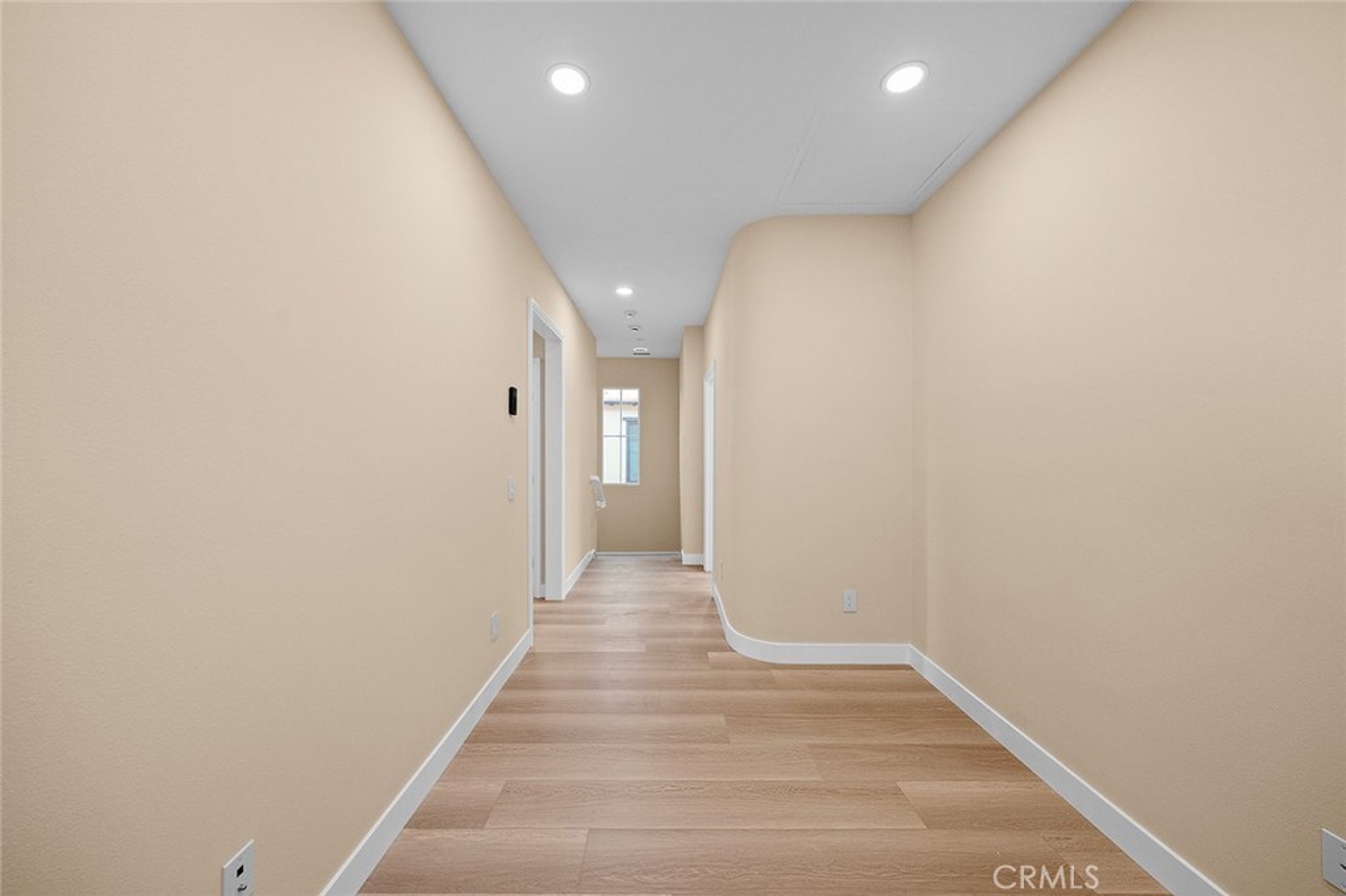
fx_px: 448
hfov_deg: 112.6
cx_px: 673
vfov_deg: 90.0
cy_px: 448
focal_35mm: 12
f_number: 5.6
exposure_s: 1/100
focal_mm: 12
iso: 1000
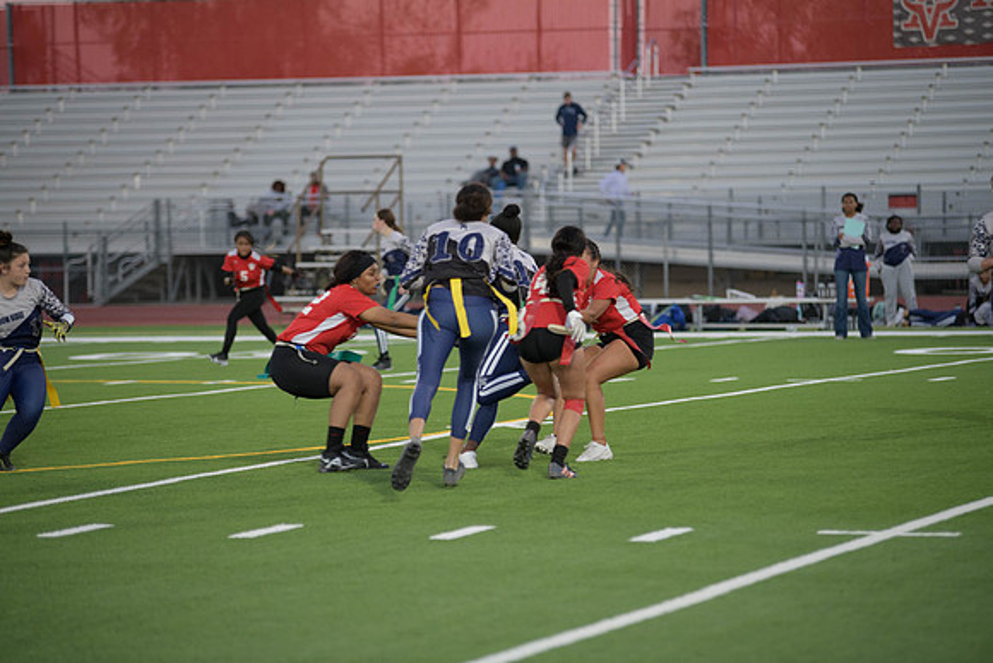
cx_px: 496
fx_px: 4138
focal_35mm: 150
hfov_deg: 13.7
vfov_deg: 9.2
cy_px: 332
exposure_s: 1/640
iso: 1000
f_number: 2.8
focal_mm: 150
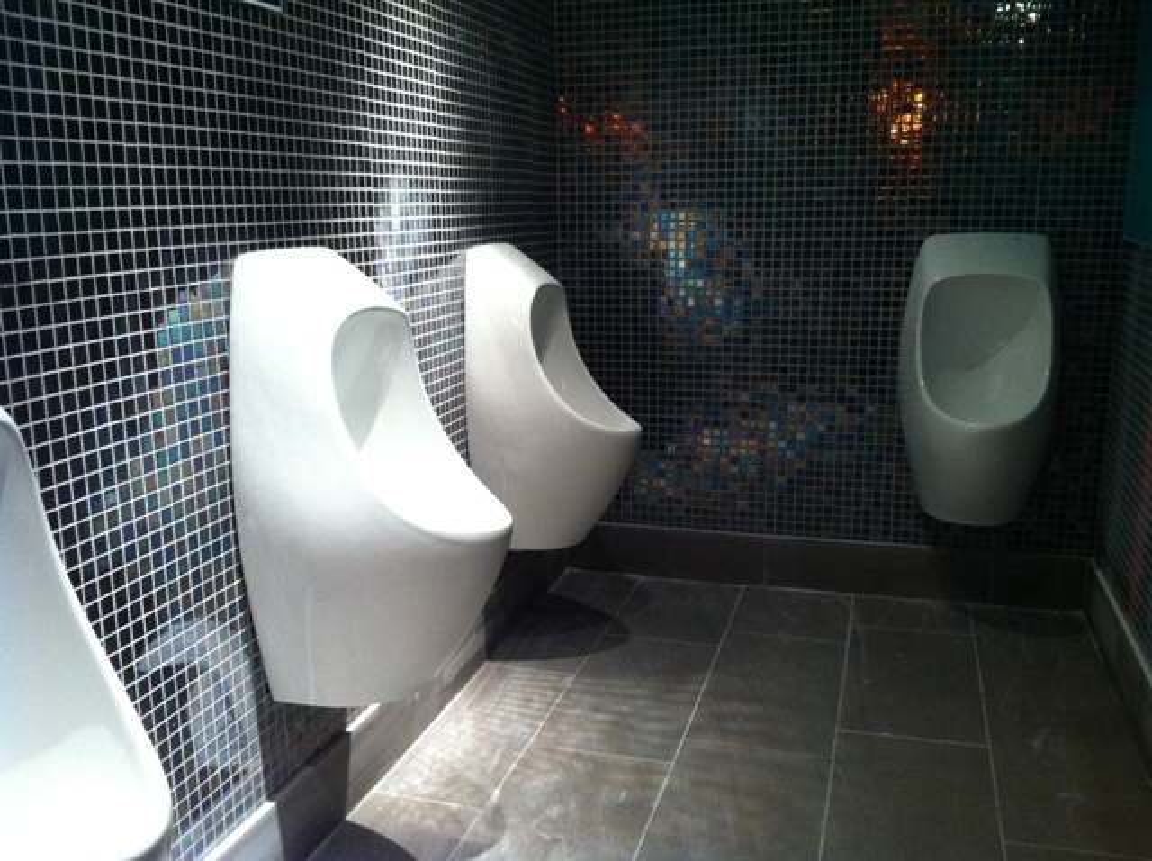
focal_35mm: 35
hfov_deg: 52.7
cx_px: 576
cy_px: 430
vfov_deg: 40.6
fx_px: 1163
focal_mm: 3.85
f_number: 2.8
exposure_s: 1/15
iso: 320
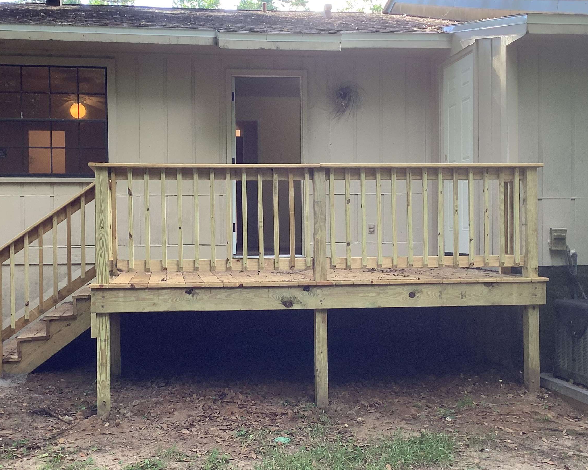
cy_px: 229
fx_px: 714
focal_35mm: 41
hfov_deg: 44.7
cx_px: 251
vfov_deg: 36.5
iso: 64
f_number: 2.4
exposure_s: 1/120
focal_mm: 3.3
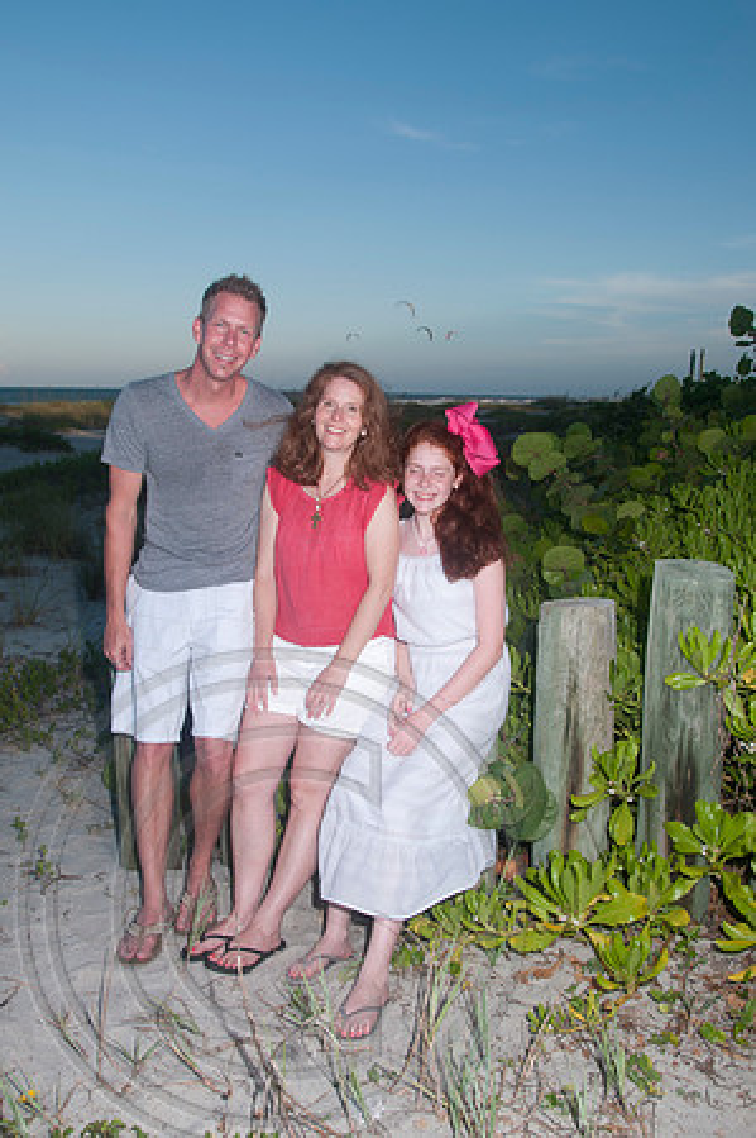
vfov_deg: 57.3
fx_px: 1042
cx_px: 378
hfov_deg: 39.9
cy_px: 569
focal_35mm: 33
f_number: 7.1
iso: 100
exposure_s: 1/250
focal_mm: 22
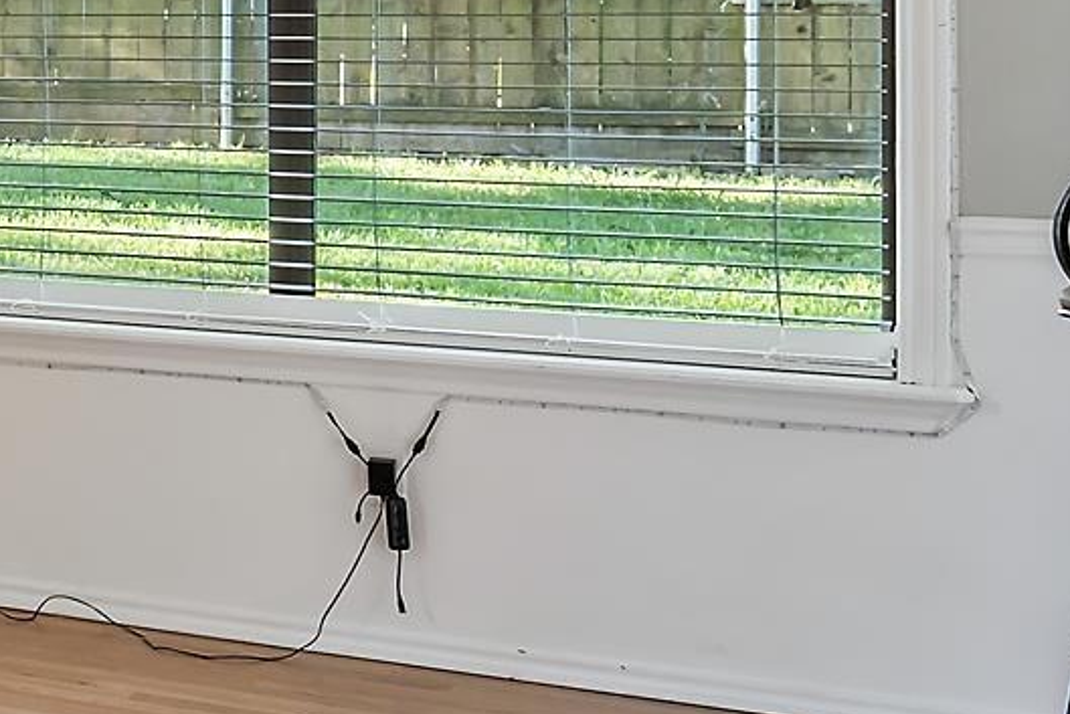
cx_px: -1404
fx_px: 2527
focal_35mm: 85
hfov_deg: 15.3
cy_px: 15
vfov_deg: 15.8
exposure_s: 1/10
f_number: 8
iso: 800
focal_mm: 18
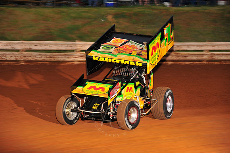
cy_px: 76
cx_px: 115
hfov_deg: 15.2
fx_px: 862
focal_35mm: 135
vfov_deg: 10.1
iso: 800
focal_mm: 135
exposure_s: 1/320
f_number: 5.6
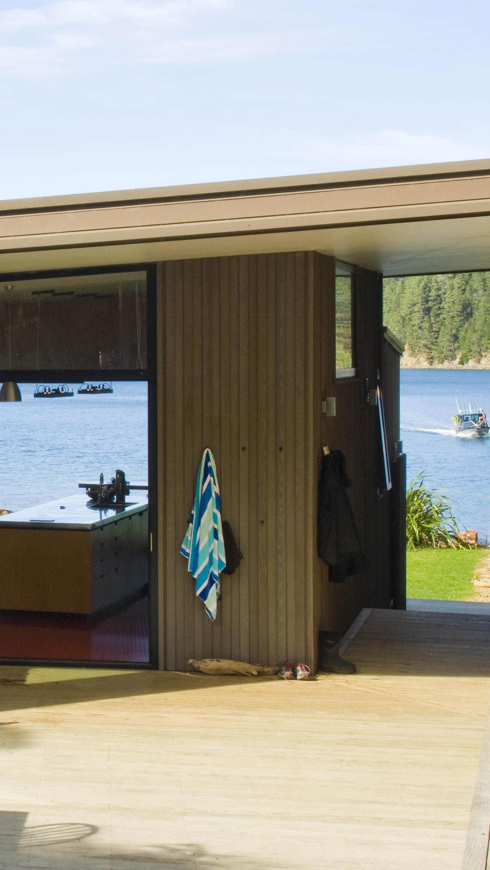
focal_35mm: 75
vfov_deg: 28.2
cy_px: 374
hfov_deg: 14.9
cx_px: -246
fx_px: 1734
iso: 100
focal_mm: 23
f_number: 13
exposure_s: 1/30
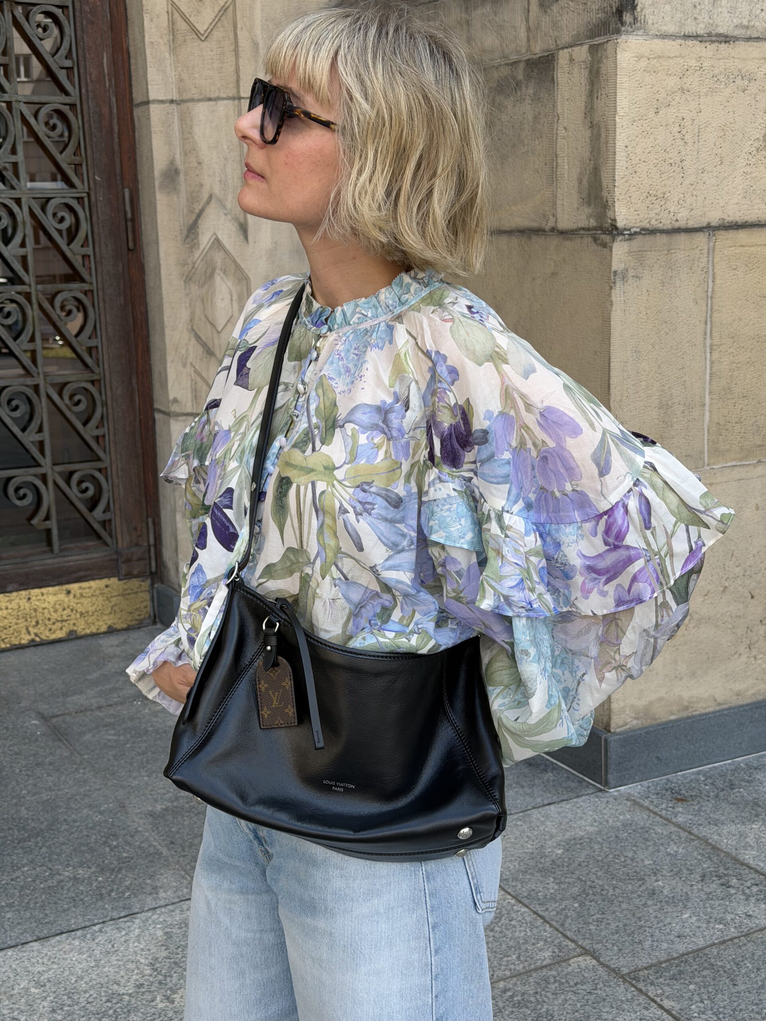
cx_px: 383
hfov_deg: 30.3
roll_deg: +2.1
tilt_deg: -11.7
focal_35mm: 48
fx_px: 1416
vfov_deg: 39.7
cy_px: 510
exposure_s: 1/712
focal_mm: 6.76
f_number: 1.78
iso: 80
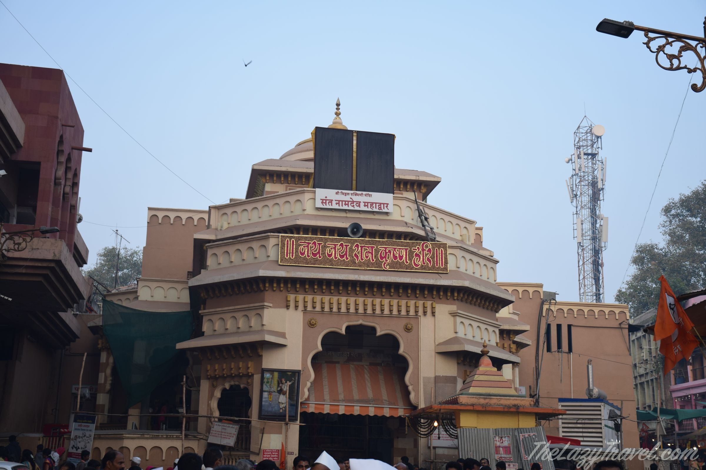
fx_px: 941
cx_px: 353
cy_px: 235
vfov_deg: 28.1
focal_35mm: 48
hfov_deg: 41.1
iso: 125
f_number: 5.6
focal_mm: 32
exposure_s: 1/125
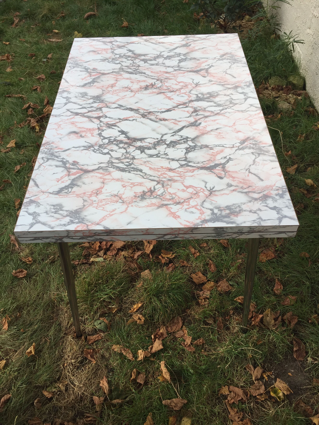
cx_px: 160
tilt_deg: -49.5
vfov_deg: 61.7
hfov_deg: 48.2
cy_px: 212
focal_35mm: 29
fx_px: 356
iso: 32
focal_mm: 4.15
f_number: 2.2
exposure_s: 1/416
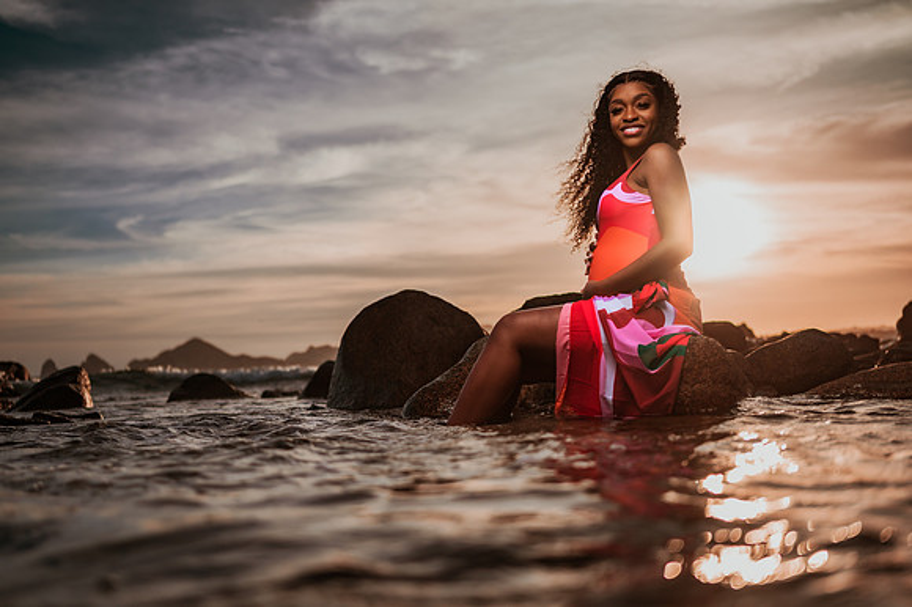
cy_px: 304
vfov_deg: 37.8
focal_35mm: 35
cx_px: 456
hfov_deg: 54.5
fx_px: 886
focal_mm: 35
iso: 100
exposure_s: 1/8000
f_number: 1.8
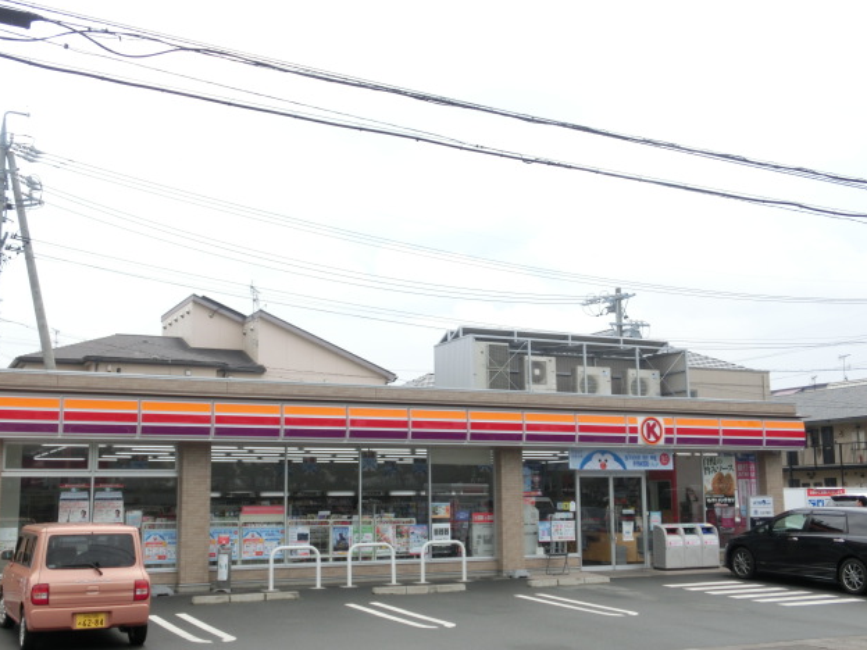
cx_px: 427
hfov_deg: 45.8
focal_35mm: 41
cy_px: 328
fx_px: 1027
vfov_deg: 35.1
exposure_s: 1/400
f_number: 4
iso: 80
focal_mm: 7.15
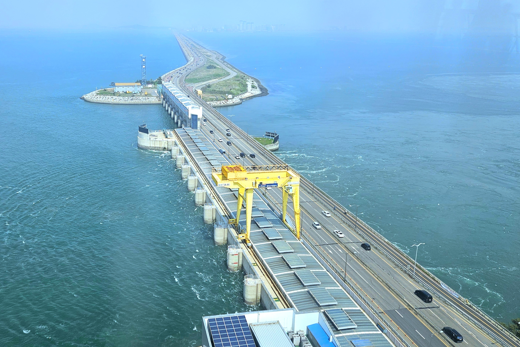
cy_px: 192
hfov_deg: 73.7
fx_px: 347
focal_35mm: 24
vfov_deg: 53.0
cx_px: 260
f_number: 1.8
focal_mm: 5.4
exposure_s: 1/2500
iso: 25
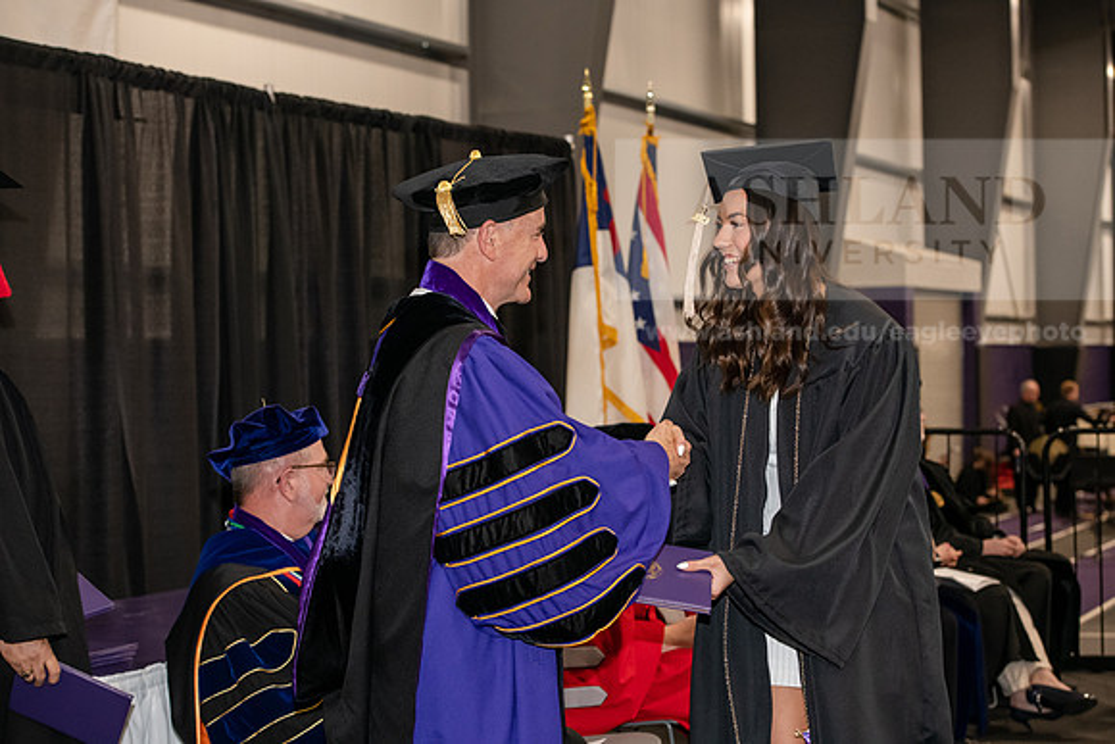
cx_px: 558
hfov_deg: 28.8
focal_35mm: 70
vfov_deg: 19.5
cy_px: 372
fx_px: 2168
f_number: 5
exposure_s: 1/200
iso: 2500
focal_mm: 70
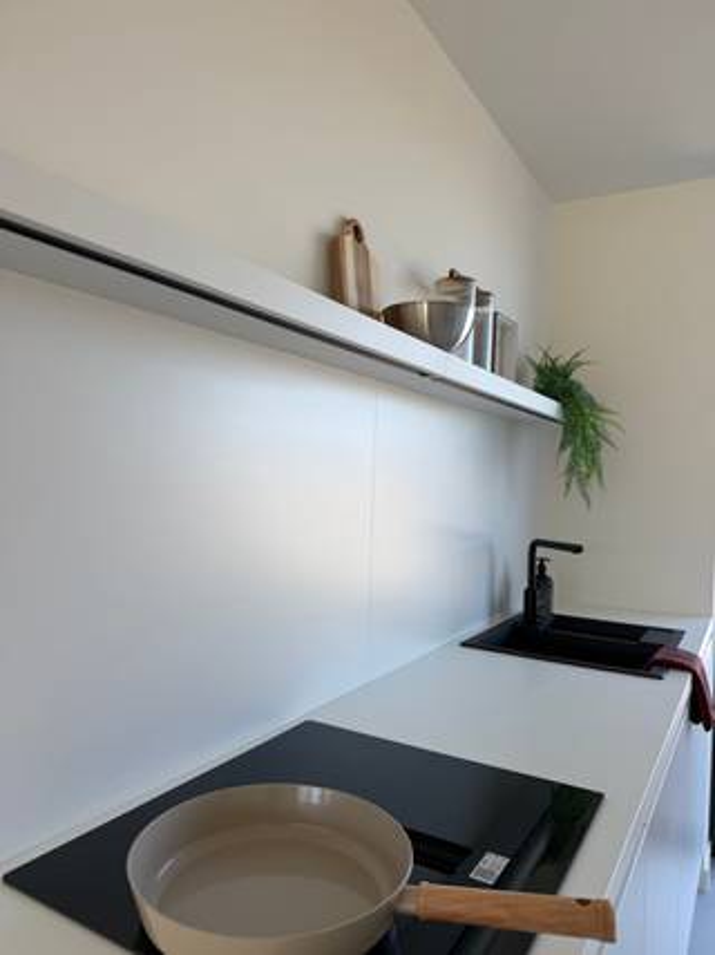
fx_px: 661
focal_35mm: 24
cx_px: 358
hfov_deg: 56.8
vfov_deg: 71.6
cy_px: 478
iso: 80
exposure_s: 1/387
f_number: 1.78
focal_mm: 6.76
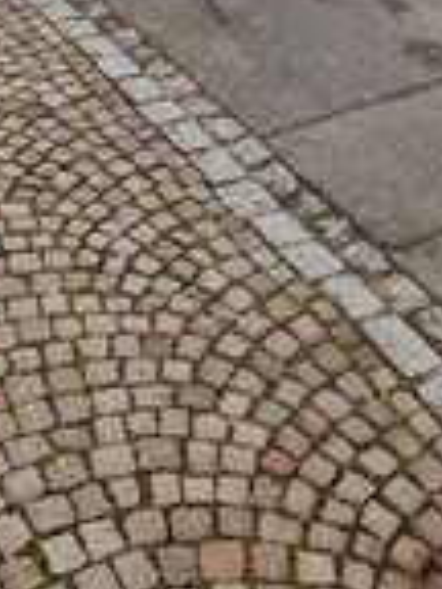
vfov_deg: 27.3
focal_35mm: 64
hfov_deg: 22.9
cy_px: -86
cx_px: 160
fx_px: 1090
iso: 50
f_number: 1.8
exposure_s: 1/870
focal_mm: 5.4
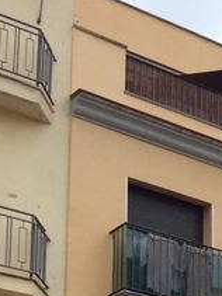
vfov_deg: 15.0
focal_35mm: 125
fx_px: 1070
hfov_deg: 11.5
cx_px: 289
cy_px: 401
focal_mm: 3.3
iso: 32
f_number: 2.4
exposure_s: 1/602
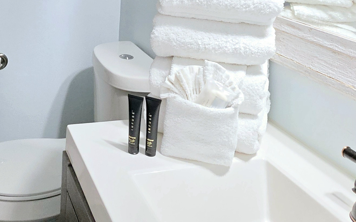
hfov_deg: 45.5
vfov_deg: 27.2
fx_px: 407
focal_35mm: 42
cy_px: -39
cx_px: 86
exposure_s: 1/120
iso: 250
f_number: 1.9
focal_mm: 2.2
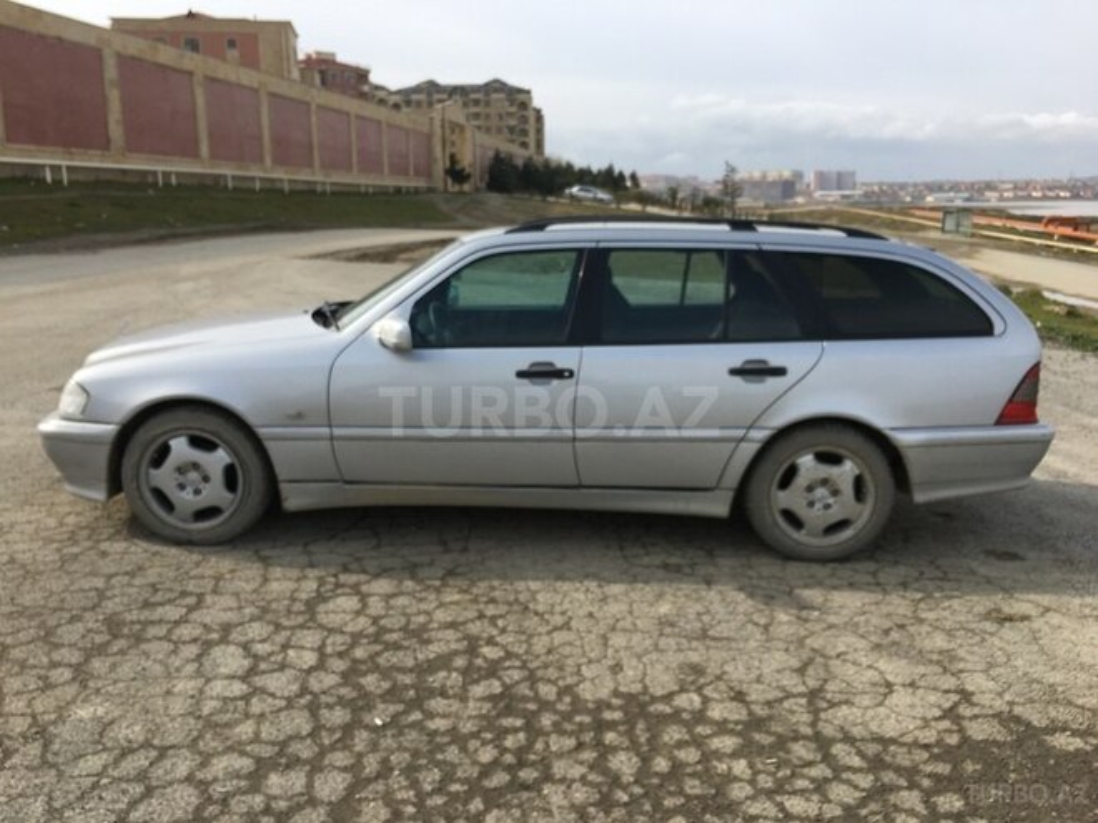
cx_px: 549
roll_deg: +0.4
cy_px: 412
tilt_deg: -11.6
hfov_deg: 61.7
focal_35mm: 29
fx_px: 920
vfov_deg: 48.2
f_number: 2.2
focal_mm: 4.15
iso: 25
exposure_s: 1/1304
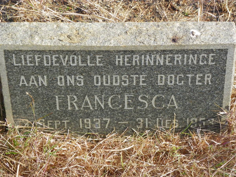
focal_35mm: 114
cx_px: 118
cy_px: 88
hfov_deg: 17.3
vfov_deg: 13.0
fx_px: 777
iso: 64
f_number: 4
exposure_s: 1/200
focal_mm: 20.2
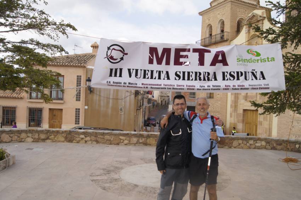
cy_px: 100
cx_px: 150
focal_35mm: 30
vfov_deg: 43.5
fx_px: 251
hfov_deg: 62.0
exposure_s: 1/160
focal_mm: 20
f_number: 11
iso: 200
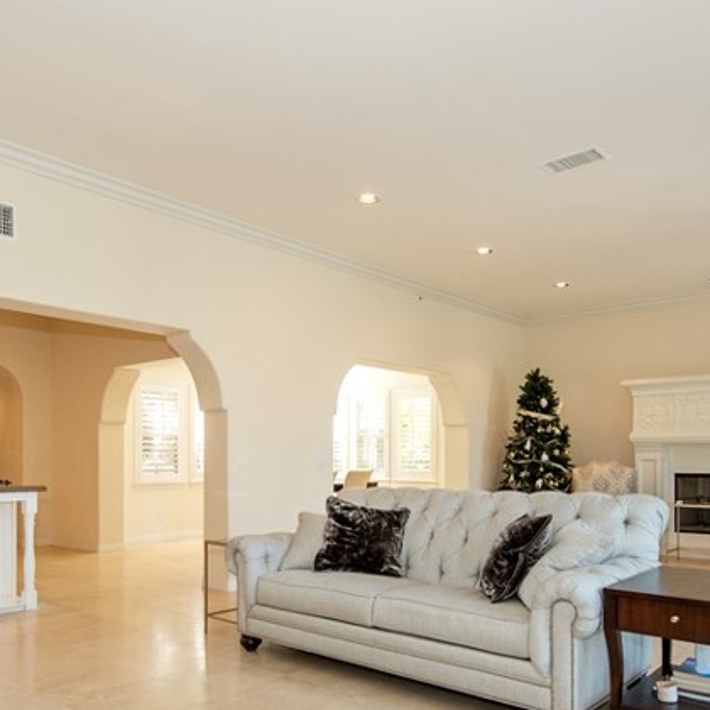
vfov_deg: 54.7
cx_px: 357
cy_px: 464
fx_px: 673
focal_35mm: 29
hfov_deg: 55.6
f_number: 5
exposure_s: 1/100
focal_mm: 14
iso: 800
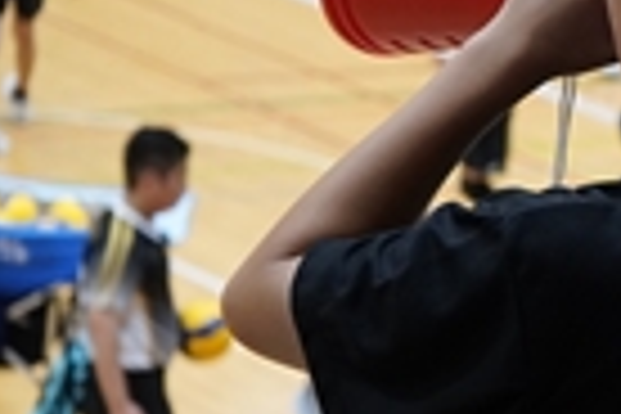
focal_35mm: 239
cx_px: 891
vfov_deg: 5.7
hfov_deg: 8.4
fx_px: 4130
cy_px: 324
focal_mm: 55
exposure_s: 1/160
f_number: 4.5
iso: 2500
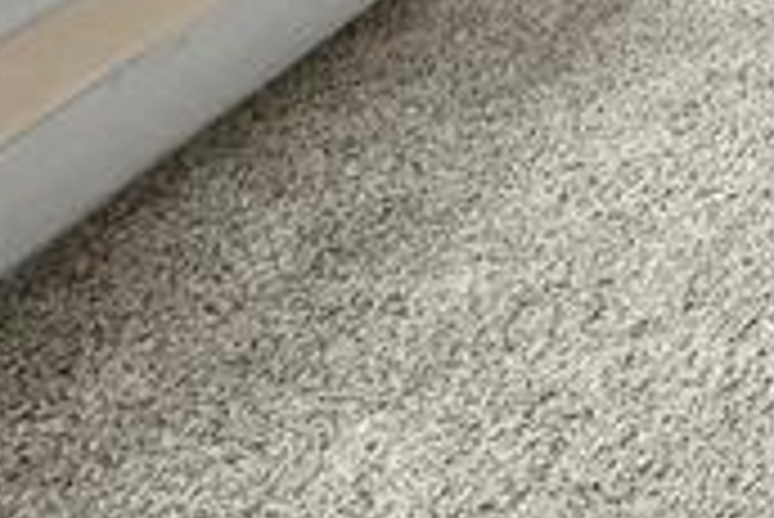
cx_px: 1692
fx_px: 2108
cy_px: -928
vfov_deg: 10.7
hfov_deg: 15.2
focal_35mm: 98
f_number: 5
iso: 3200
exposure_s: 1/100
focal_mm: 11
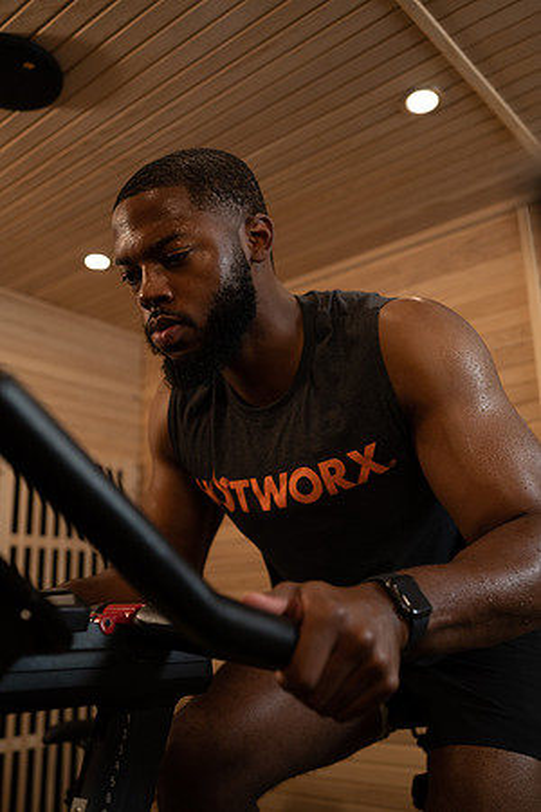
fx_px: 789
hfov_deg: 37.9
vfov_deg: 54.4
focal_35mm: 35
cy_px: 406
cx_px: 270
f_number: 2.8
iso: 400
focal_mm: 35
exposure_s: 1/160
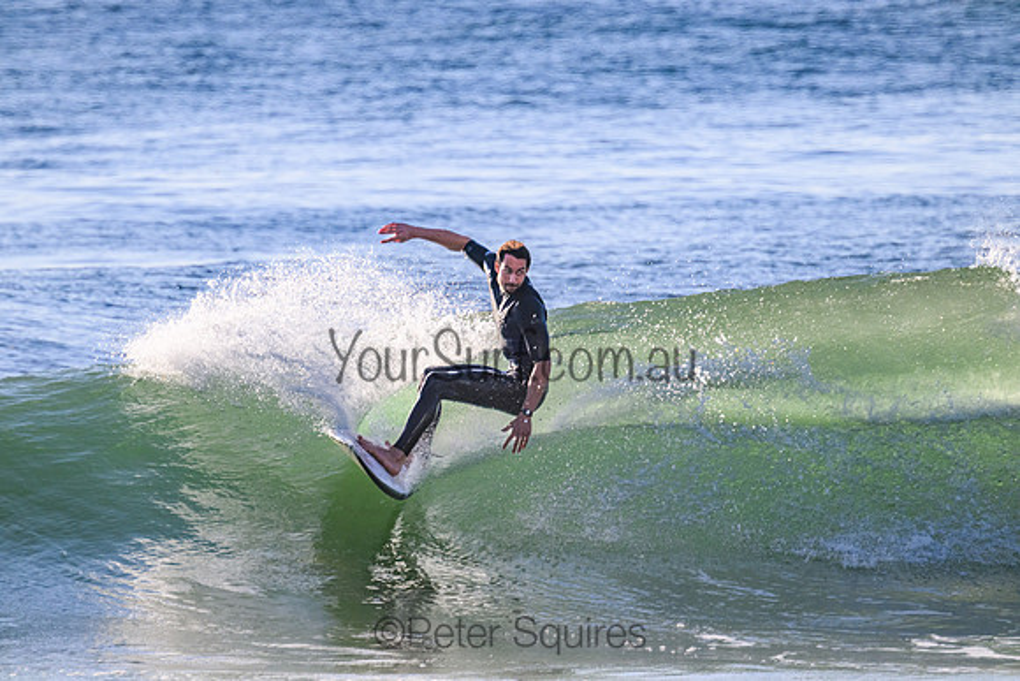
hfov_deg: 2.6
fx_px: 22671
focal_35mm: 800
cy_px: 340
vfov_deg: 1.7
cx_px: 510
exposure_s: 1/2000
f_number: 11
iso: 1600
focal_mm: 800
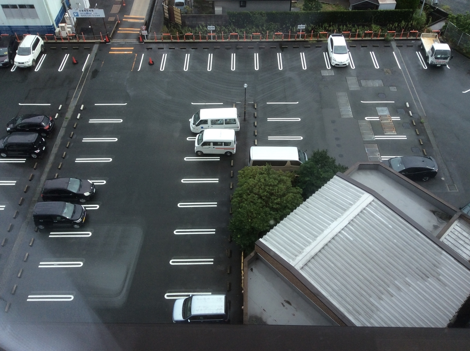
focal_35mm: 32
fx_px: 434
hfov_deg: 56.9
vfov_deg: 44.0
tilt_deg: -48.4
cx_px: 235
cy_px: 176
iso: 32
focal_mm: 3.3
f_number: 2.4
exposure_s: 1/510
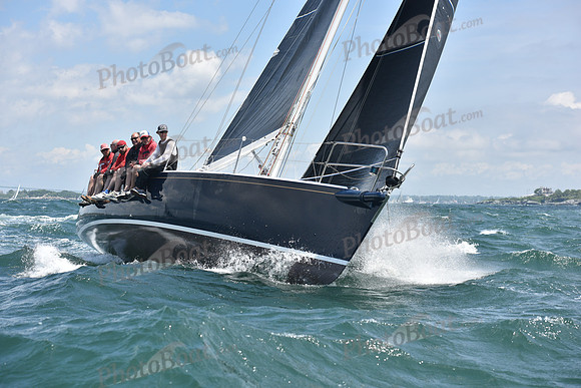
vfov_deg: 17.5
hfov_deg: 26.0
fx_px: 1259
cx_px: 290
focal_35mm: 78
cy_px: 194
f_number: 6.3
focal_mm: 78
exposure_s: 1/1250
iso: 250
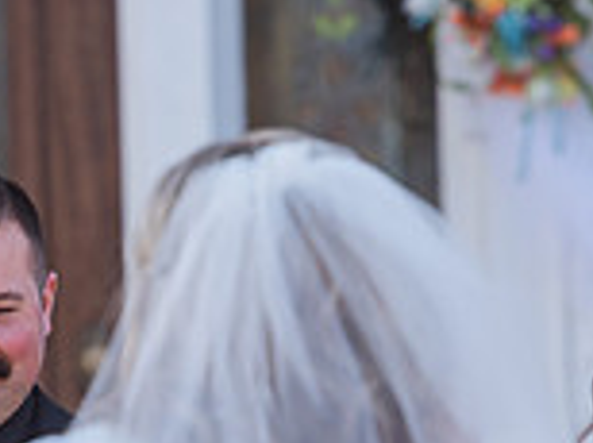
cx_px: 231
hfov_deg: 3.0
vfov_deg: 2.3
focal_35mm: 653
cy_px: 522
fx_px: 11169
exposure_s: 1/400
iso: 100
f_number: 3.5
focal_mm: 180
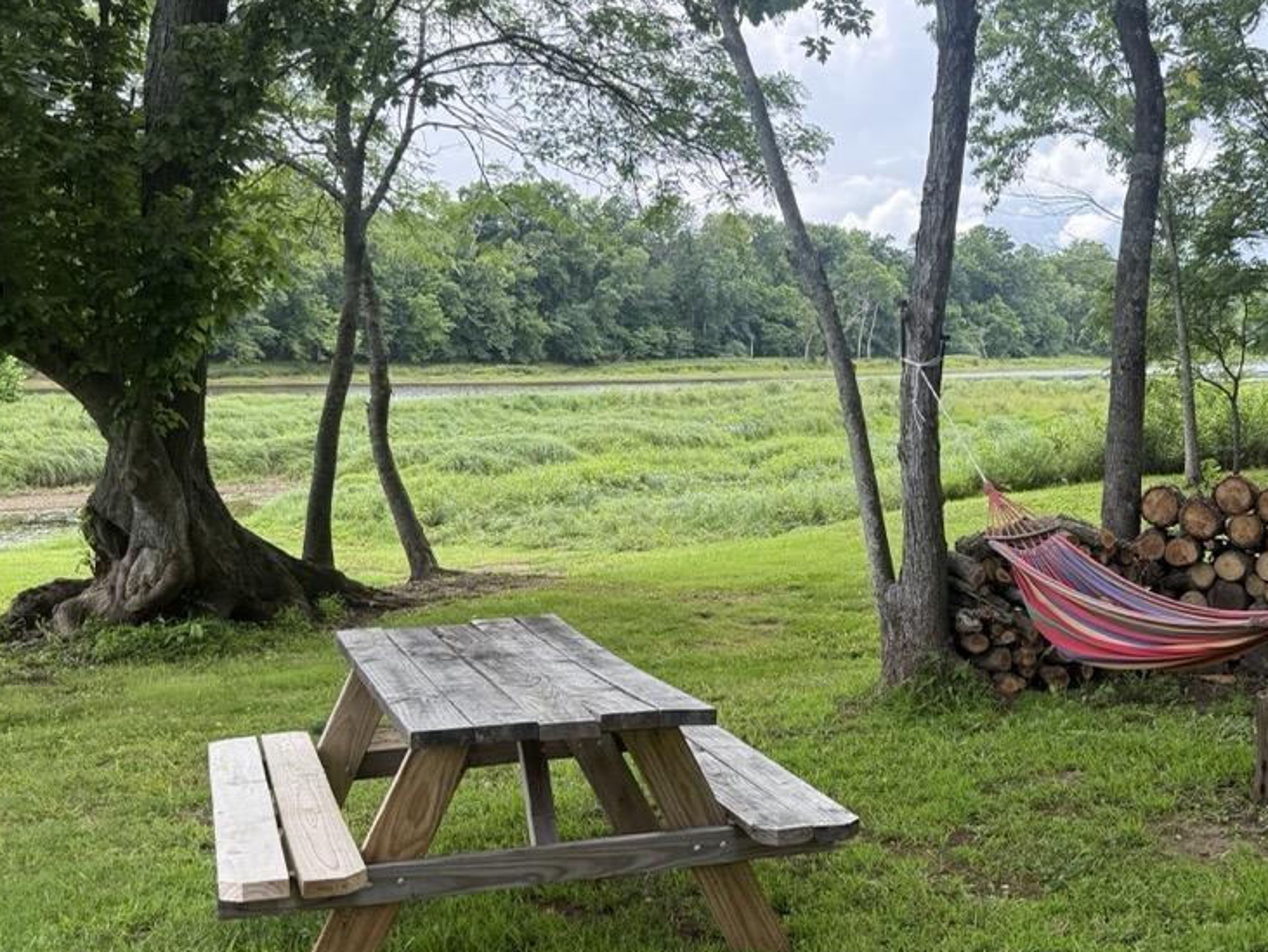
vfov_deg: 34.4
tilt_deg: -6.4
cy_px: 520
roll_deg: -0.2
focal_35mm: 42
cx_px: 873
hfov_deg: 44.0
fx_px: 1539
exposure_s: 1/1122
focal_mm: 6.76
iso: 100
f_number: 1.78
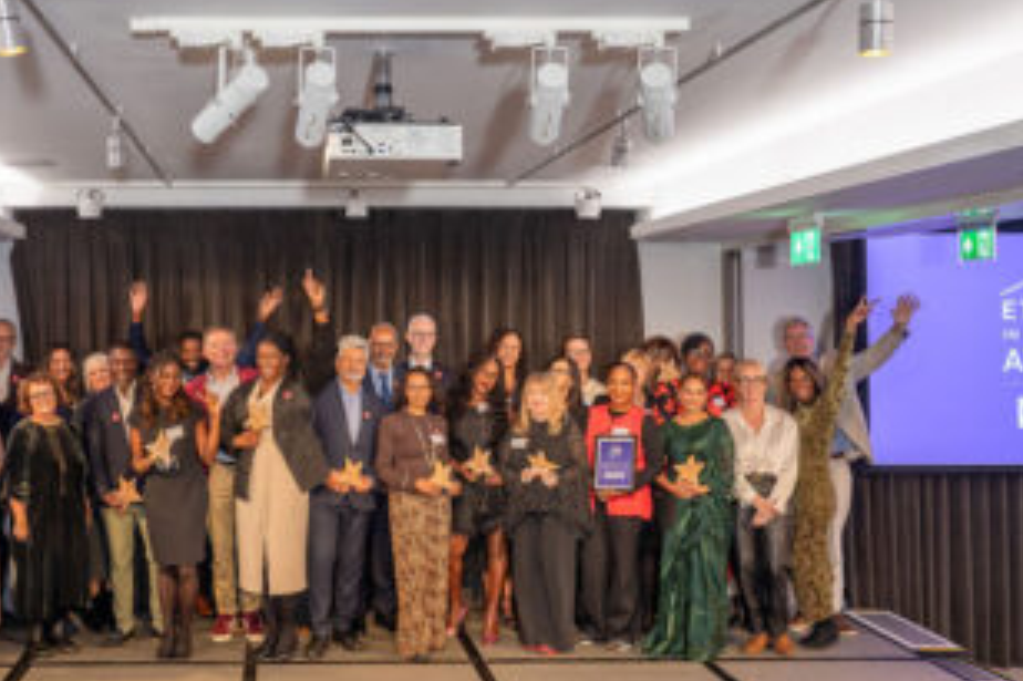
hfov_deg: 43.5
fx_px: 1250
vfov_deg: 30.4
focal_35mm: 44
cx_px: 289
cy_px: 265
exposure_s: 1/160
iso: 800
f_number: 3.2
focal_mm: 27.5
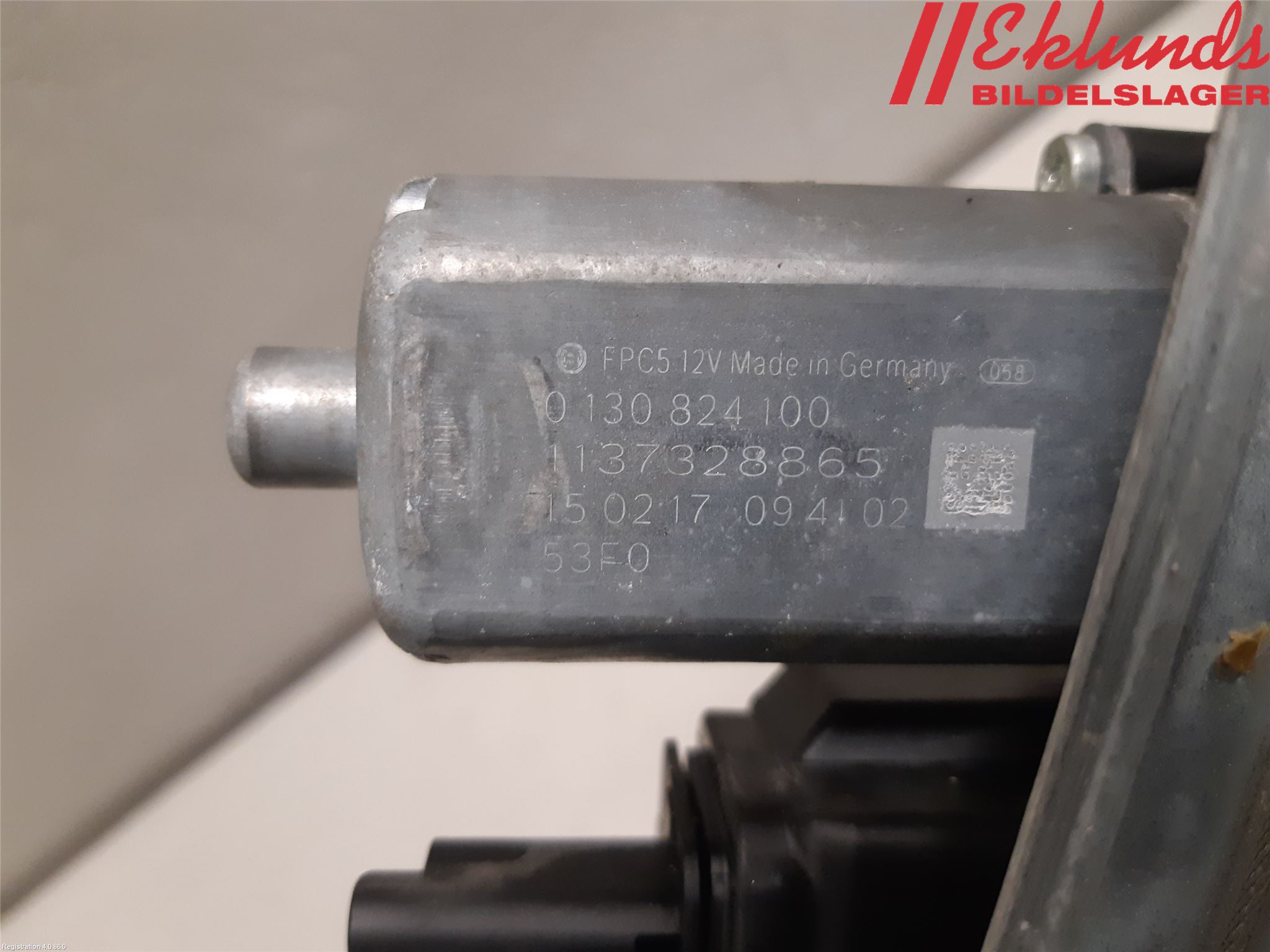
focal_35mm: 26
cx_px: 635
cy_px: 476
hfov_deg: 67.3
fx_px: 954
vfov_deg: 53.1
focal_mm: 3.93
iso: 250
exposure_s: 1/50
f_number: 1.7
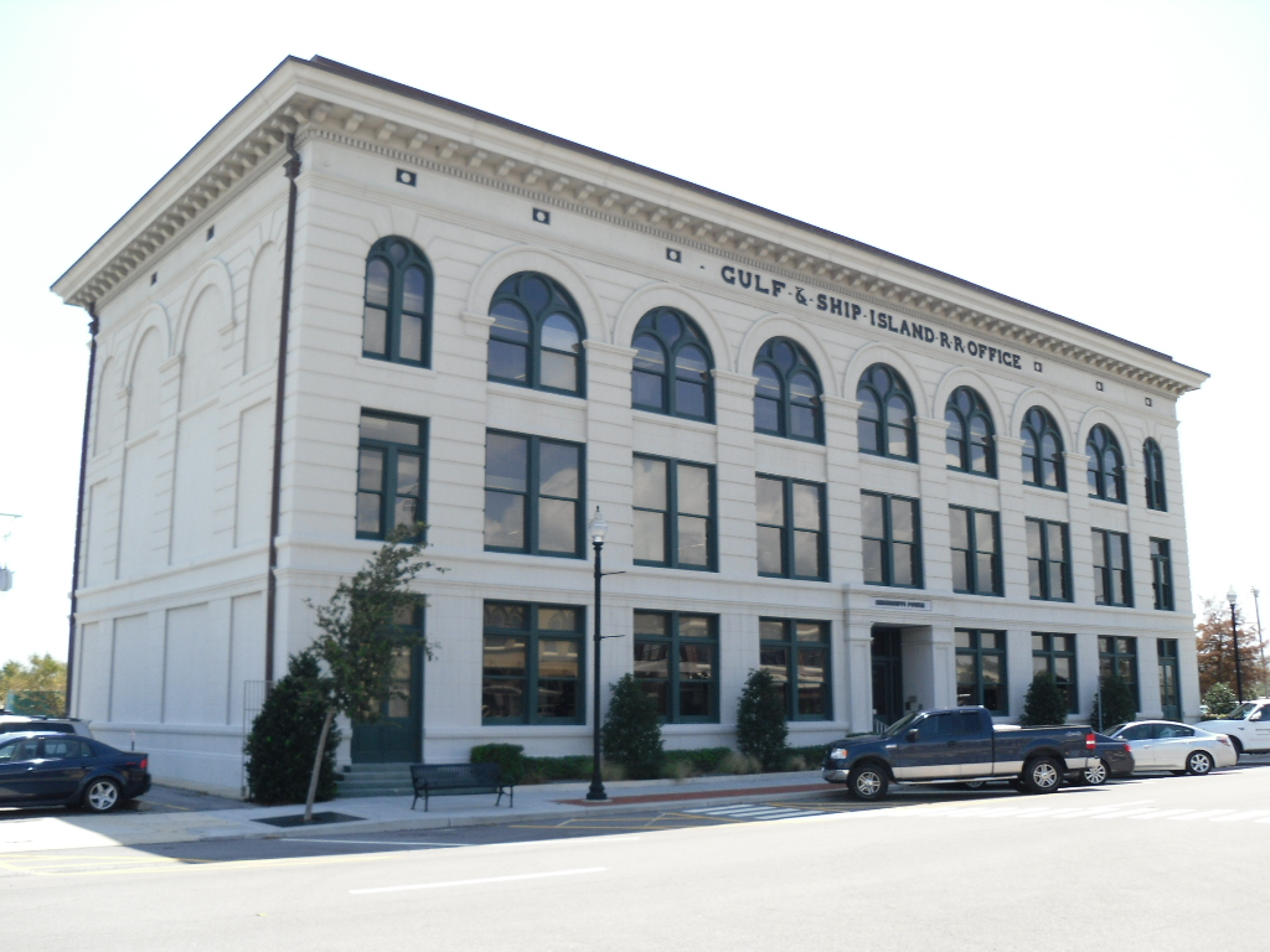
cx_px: 635
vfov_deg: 41.8
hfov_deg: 54.0
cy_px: 476
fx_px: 1247
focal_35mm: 34
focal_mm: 6
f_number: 8.1
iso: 80
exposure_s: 1/90
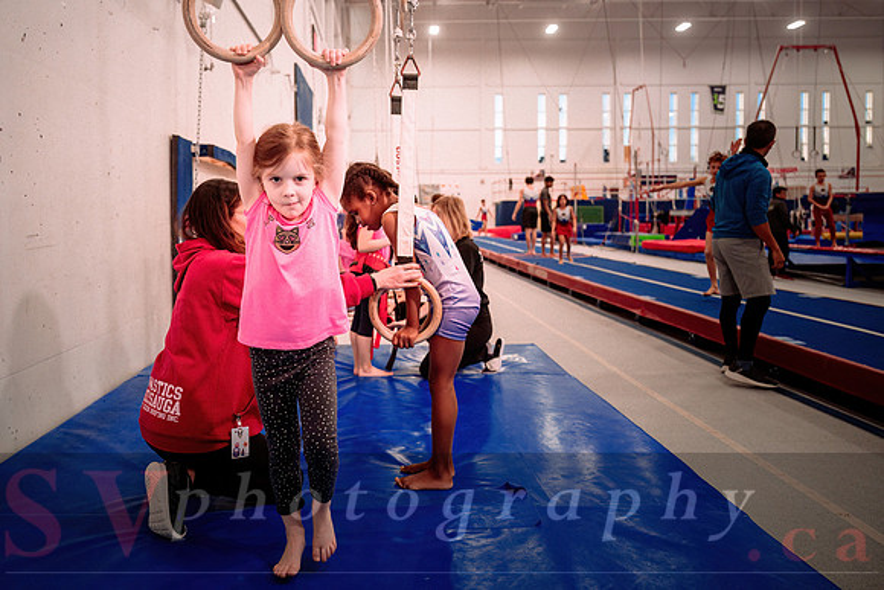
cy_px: 246
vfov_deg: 45.2
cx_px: 376
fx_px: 706
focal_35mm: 29
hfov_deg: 63.8
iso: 1600
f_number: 2.8
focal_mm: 24
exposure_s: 1/400
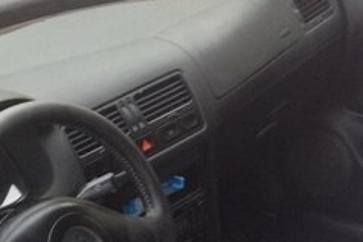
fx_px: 1019
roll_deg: +8.4
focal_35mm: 101
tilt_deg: -35.7
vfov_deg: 13.1
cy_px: 316
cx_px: 136
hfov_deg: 20.2
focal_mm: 4.28
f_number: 2.4
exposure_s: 1/20
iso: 100
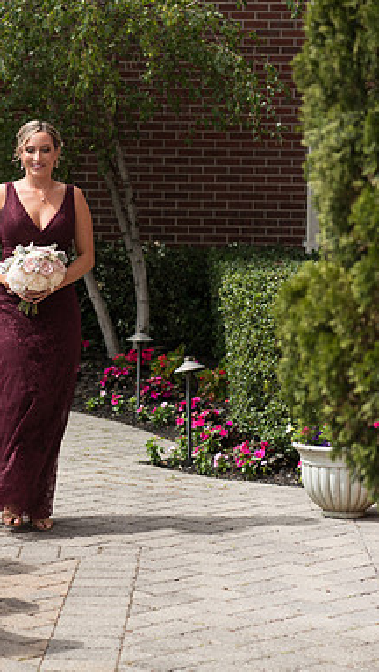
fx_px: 1979
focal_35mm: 111
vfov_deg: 19.3
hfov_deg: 10.9
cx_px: 42
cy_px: 338
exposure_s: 1/800
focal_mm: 70
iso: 64
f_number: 2.8
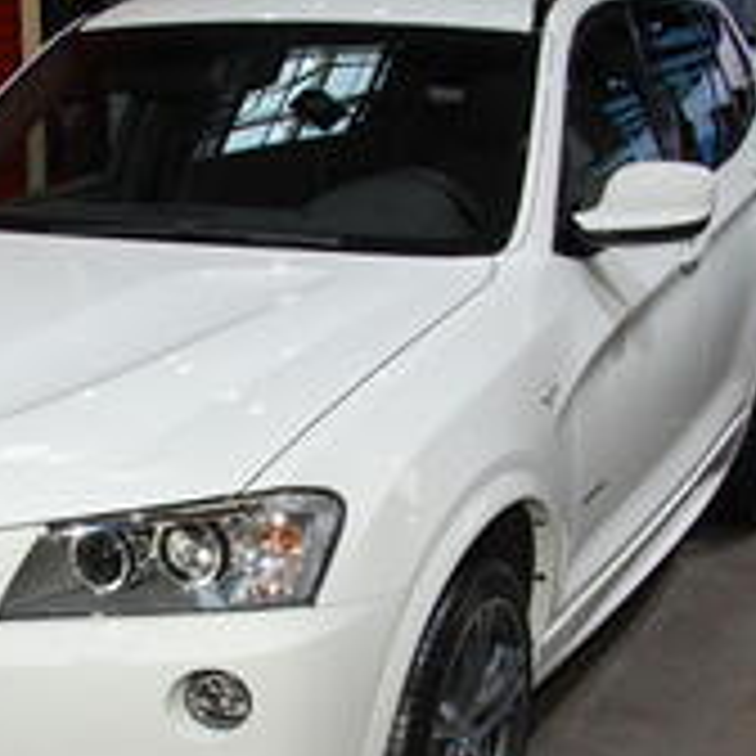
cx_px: 122
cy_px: 472
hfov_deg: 23.2
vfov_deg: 23.6
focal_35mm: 73
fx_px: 1804
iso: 200
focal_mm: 24
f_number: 5.6
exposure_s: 1/125
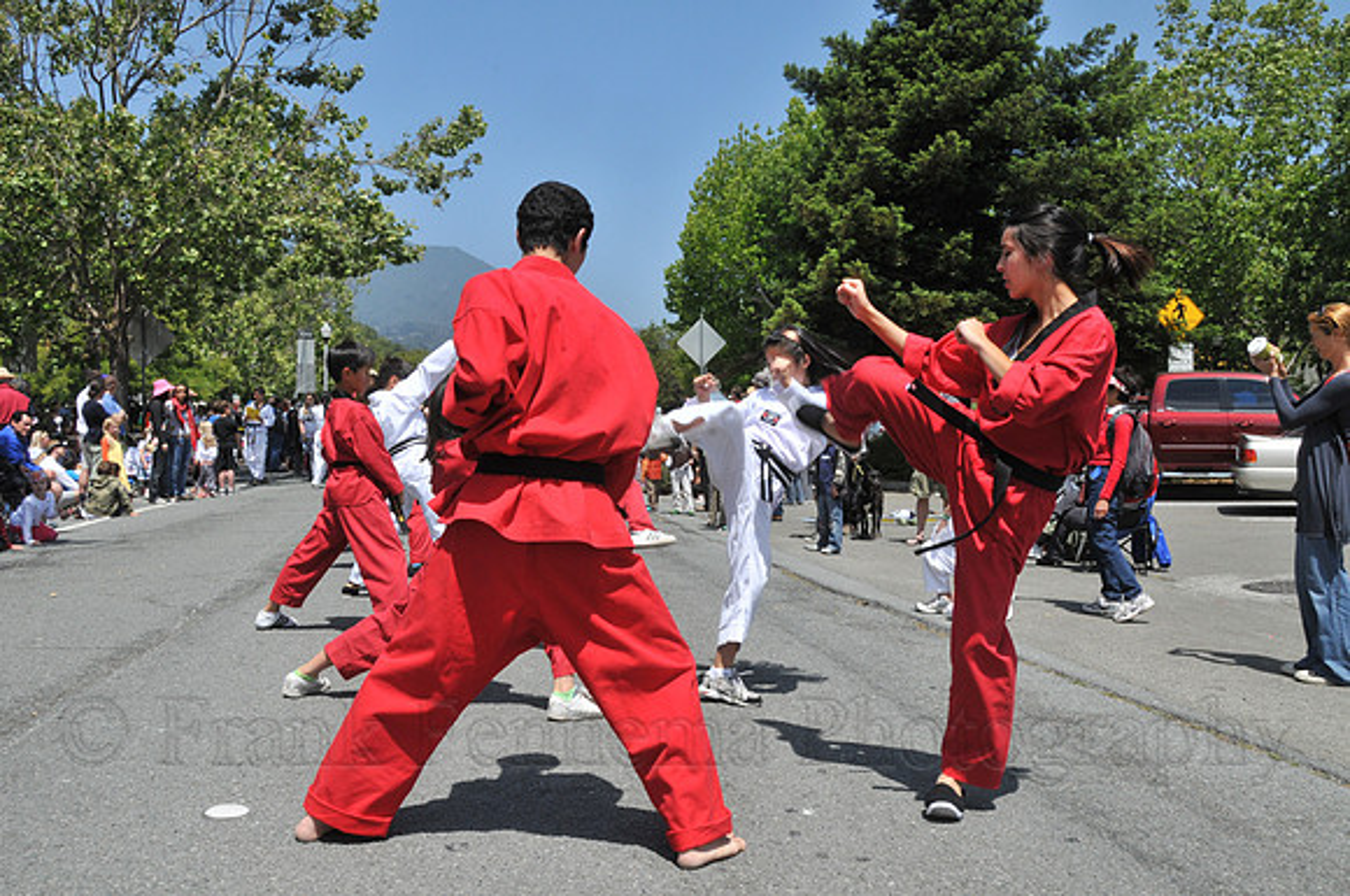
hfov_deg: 57.3
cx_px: 675
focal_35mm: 33
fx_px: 1236
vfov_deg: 39.9
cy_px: 448
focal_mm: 22
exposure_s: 1/250
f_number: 16
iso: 400
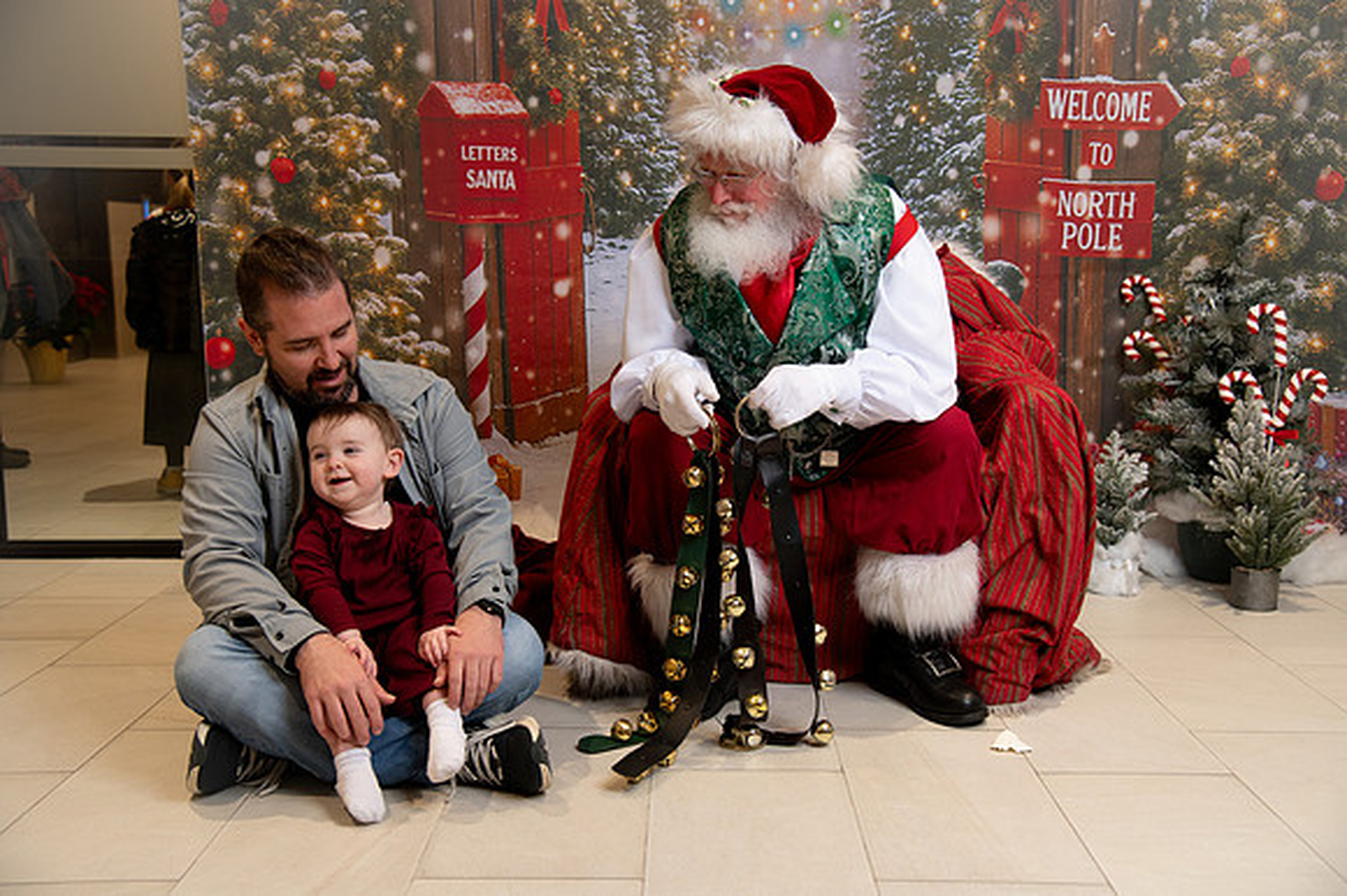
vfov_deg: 35.0
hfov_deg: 50.7
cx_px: 674
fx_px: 1421
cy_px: 448
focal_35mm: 38
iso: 1250
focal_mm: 38
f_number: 4.5
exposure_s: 1/200
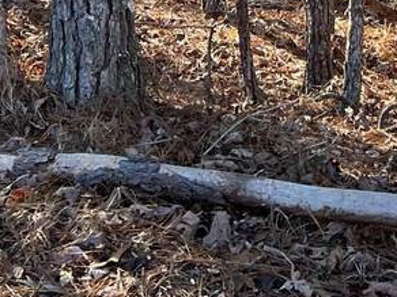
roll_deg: +1.2
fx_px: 1307
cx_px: 364
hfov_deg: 17.0
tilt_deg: +5.9
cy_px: -324
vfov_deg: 11.5
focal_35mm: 114
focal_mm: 5.7
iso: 50
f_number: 1.5
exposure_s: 1/397
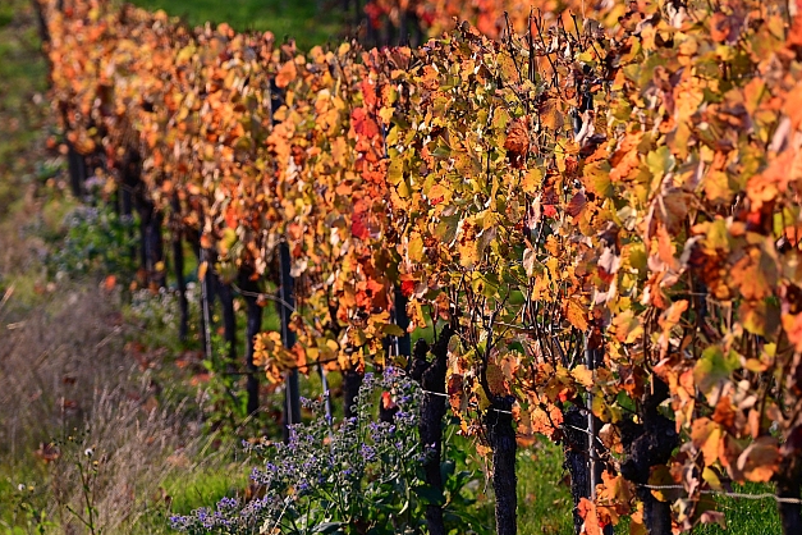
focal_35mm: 197
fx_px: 4388
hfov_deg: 10.4
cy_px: 136
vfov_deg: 7.0
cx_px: 459
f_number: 2.7
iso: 100
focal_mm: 103
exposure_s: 1/400
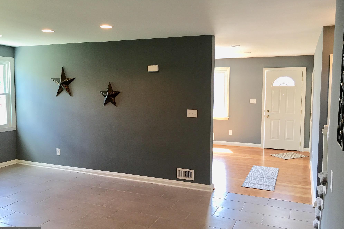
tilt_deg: -3.1
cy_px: 108
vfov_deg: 42.3
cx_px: 174
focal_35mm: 31
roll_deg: -0.2
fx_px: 296
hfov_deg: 60.3
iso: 32
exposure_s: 1/30
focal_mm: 4.15
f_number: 2.2
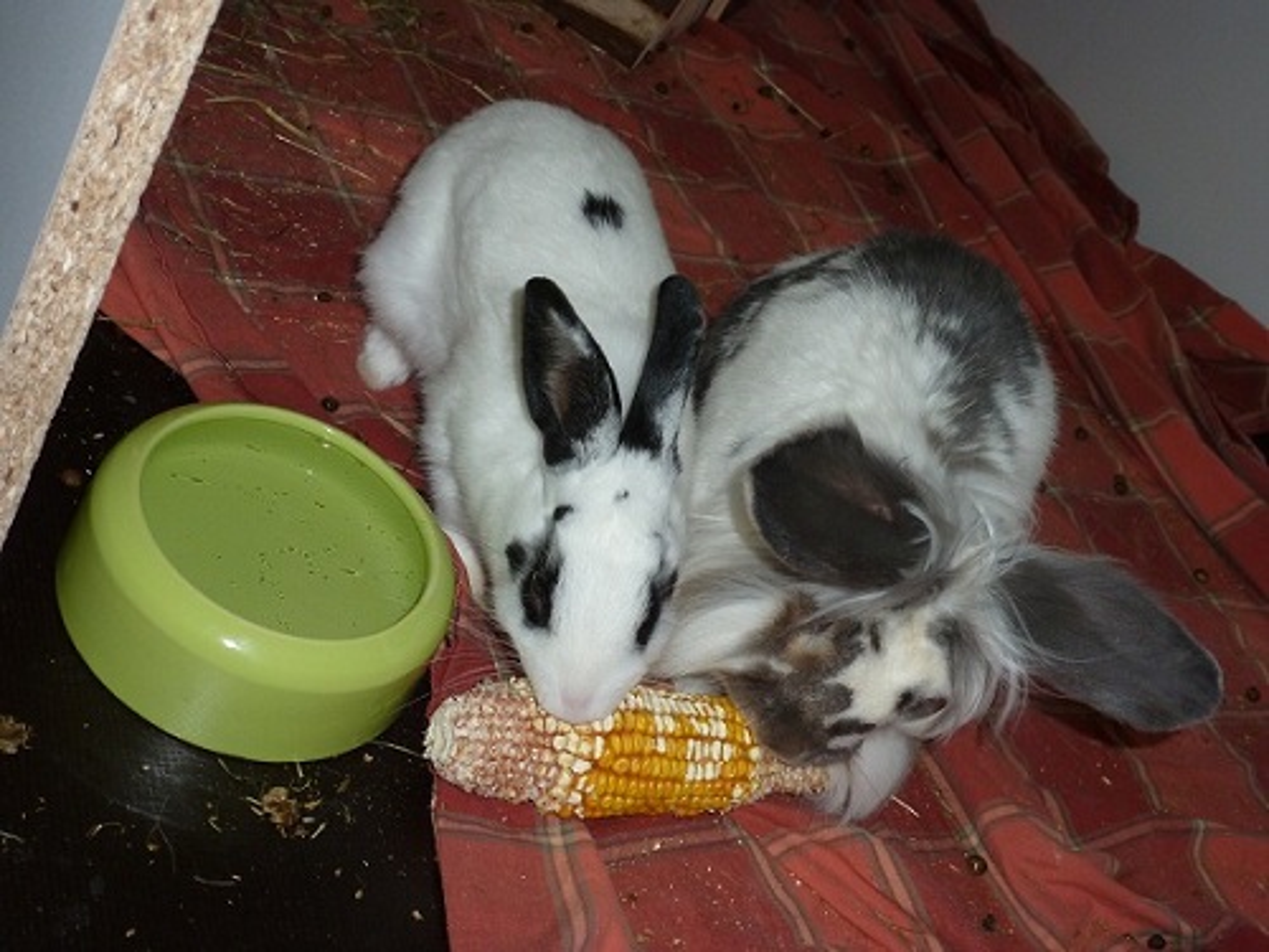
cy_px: 476
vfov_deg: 32.2
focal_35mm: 45
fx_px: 1650
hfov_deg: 42.1
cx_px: 634
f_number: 4
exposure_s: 1/60
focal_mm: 8
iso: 200
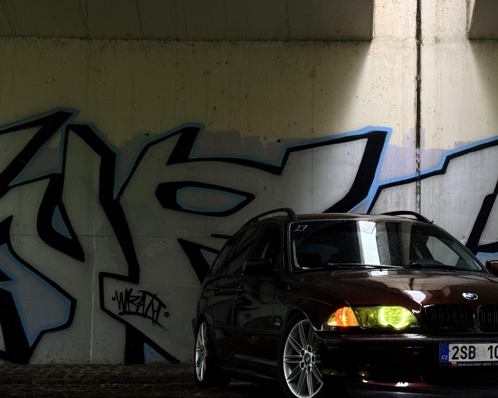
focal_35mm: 84
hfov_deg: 22.5
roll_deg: -0.6
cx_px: 393
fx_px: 1238
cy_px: 214
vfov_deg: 18.3
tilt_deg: +4.8
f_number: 1.78
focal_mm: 6.76
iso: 100
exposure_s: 1/77
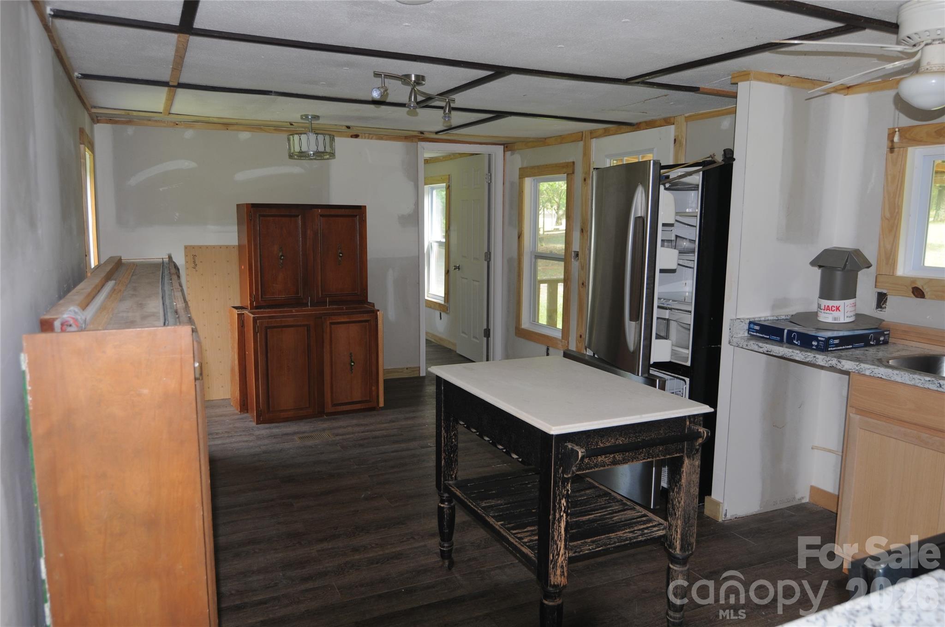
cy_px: 314
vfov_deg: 50.3
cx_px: 472
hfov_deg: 70.5
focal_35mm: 26
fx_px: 669
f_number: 4
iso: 200
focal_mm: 17
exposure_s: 1/80
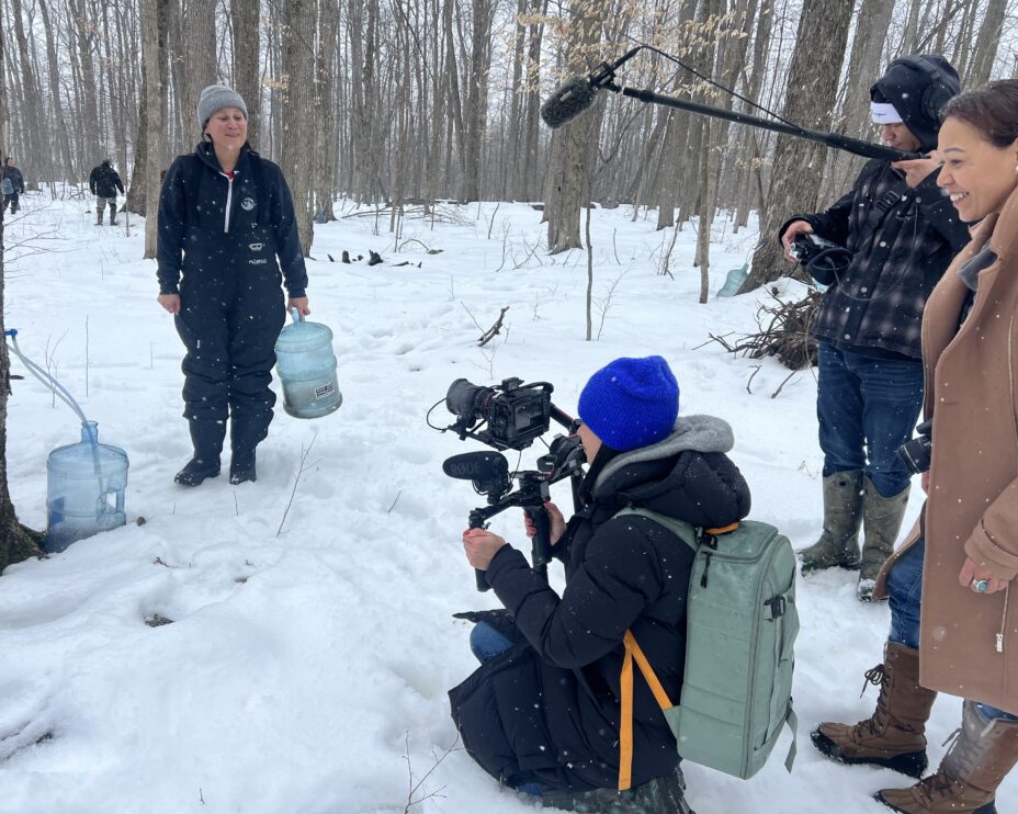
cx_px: 483
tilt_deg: -15.3
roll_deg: -4.3
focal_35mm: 28
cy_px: 397
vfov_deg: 51.5
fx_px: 843
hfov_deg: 62.2
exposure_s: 1/1553
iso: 50
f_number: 1.5
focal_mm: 5.7
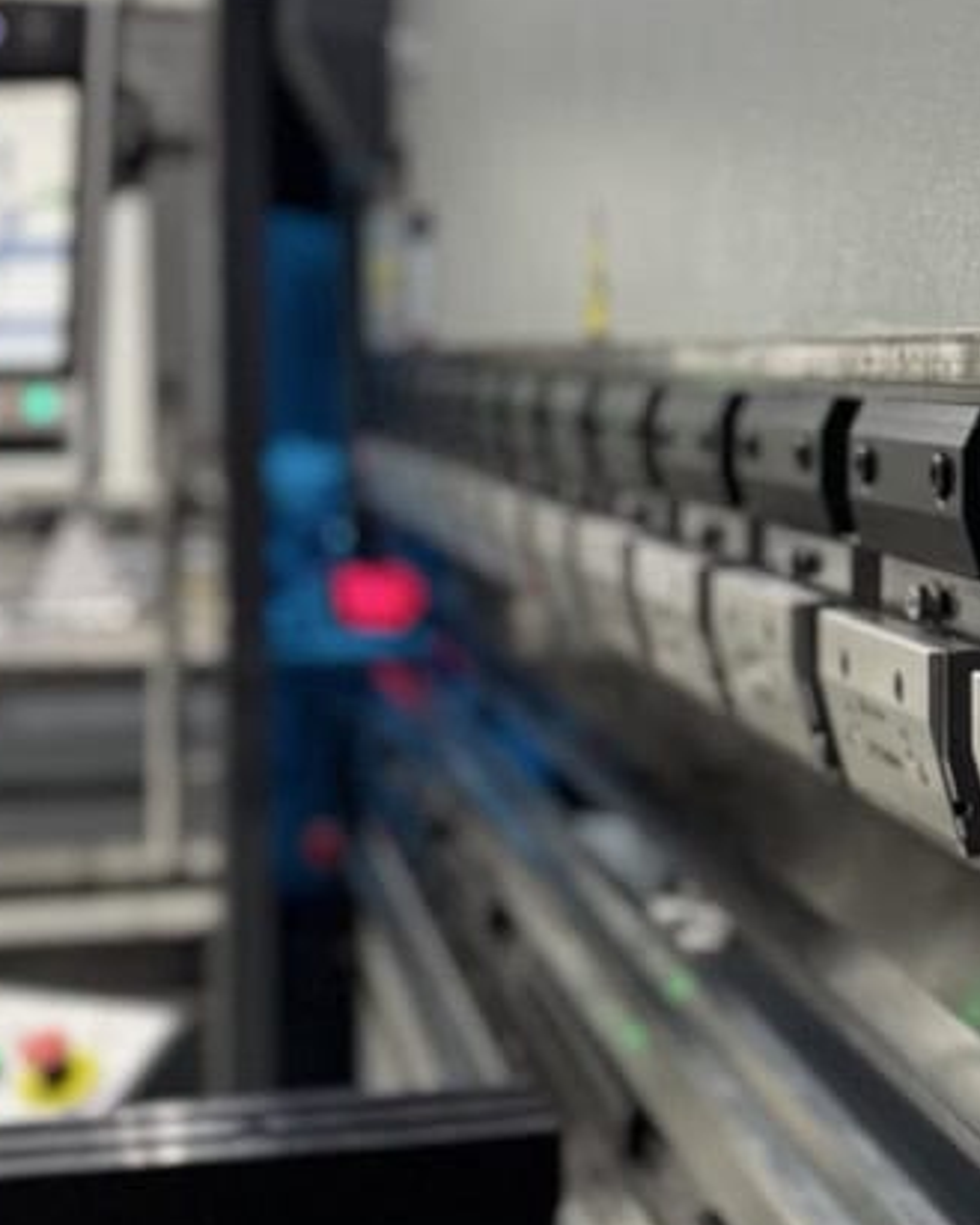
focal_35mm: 73
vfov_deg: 26.1
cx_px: 956
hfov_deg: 20.4
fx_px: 2646
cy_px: 596
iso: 200
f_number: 1.8
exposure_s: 1/73
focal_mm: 6.8
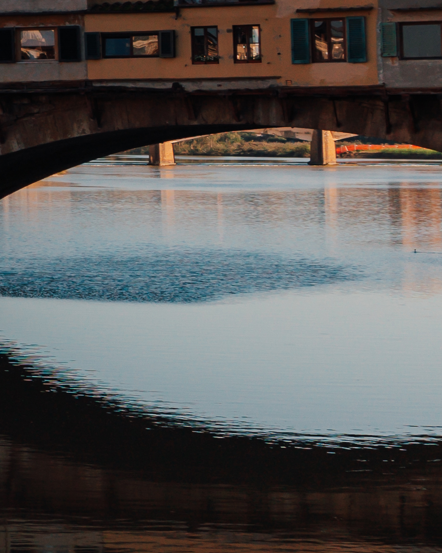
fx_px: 2241
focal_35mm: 137
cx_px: -1041
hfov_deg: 8.6
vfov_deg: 13.9
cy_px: 25
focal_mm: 21
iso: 100
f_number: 4
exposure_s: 1/1600
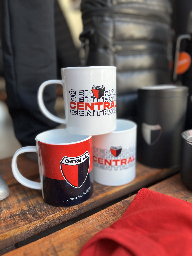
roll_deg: +2.5
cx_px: 96
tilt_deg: -16.2
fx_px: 192
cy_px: 128
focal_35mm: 26
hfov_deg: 53.1
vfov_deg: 67.3
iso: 40
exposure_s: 1/175
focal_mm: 5.1
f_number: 1.6
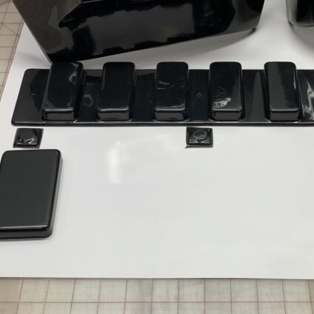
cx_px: 198
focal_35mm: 65
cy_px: 161
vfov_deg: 26.5
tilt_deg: -48.5
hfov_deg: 26.4
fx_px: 667
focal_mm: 6
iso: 64
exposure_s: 1/120
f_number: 2.4
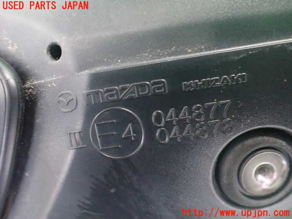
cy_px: 110
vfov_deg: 46.8
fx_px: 253
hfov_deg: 60.0
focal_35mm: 30
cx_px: 146
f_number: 2.3
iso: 1000
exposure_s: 1/30
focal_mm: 5.4
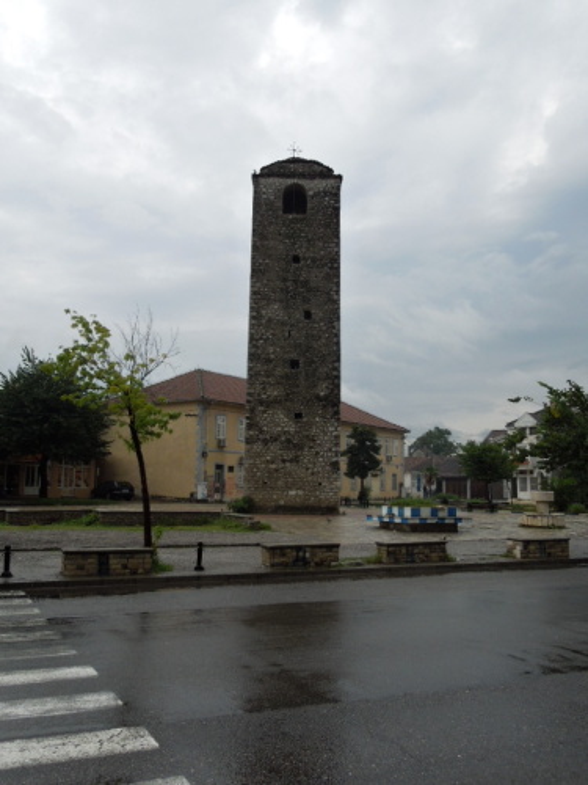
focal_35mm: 31
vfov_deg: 58.4
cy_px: 392
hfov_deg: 45.4
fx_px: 702
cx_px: 294
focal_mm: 5.6
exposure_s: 1/320
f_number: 3.6
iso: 100
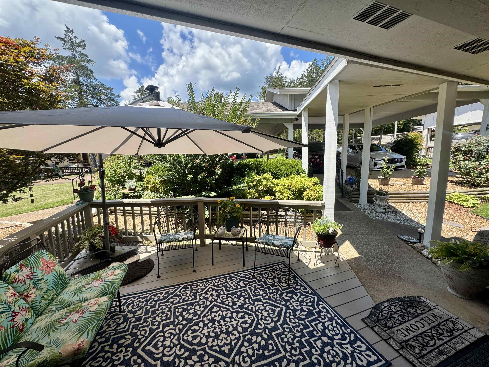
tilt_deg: -9.7
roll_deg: -0.6
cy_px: 184
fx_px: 198
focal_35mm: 14
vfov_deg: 85.7
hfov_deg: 102.1
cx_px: 244
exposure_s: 1/771
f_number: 2.2
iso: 50
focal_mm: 2.22
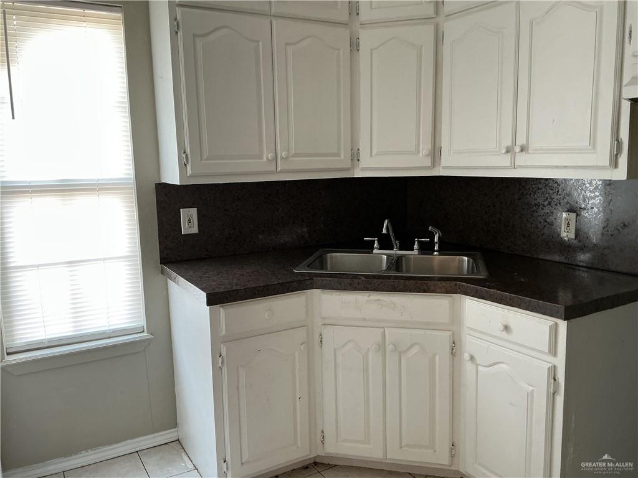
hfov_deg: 61.7
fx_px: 534
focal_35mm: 29
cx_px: 319
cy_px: 239
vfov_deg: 48.2
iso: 80
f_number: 1.8
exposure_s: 1/60
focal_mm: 3
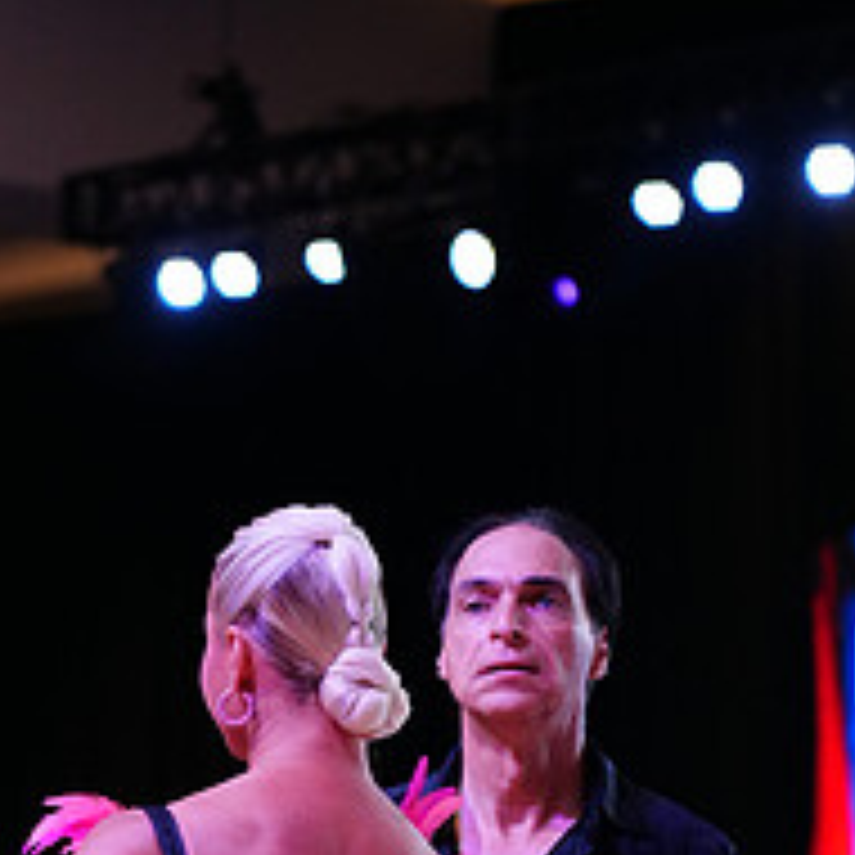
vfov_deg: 6.4
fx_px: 7601
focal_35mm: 272
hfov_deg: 6.4
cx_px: 394
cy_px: 1228
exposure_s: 1/400
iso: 2500
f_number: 4
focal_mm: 105
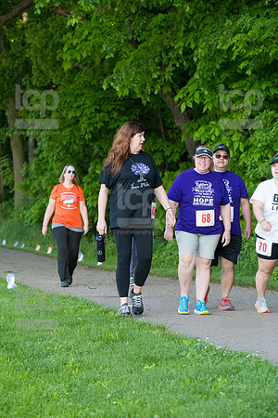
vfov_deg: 16.4
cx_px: 139
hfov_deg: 11.0
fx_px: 1448
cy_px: 209
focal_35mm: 125
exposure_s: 1/1600
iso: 4000
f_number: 5.6
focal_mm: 125
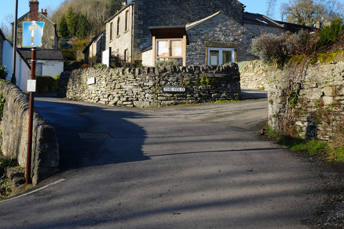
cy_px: 72
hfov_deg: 30.9
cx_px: 60
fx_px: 602
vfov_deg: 21.5
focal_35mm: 63
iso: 100
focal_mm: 36
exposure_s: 1/125
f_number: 8
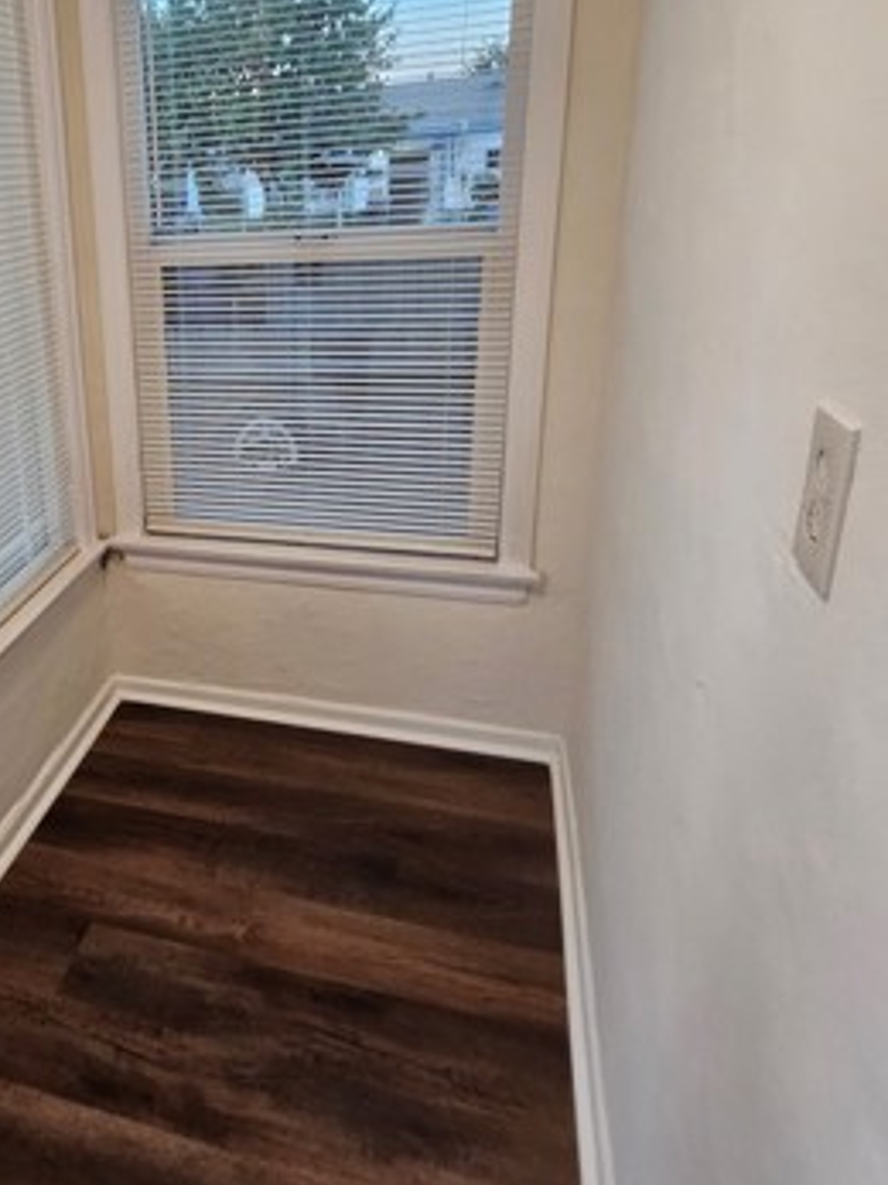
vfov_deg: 70.9
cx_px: 150
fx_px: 821
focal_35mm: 24
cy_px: 478
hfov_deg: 52.3
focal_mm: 2.2
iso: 125
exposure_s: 1/60
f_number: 2.2
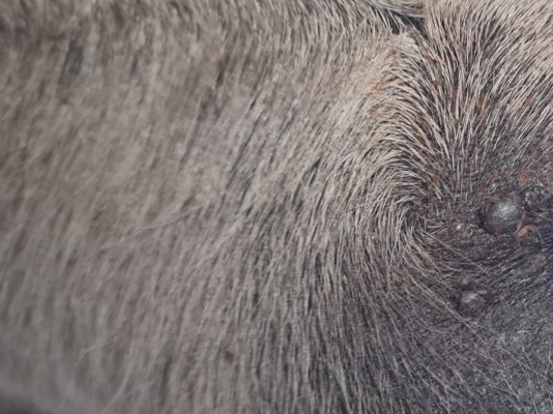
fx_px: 910
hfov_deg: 32.2
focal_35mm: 57
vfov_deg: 25.3
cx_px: 493
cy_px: 318
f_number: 1.8
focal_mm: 5.4
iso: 100
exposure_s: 1/100
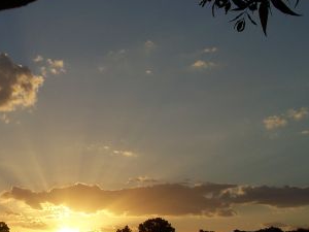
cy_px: 140
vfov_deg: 18.6
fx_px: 705
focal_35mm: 79
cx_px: 30
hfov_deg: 24.0
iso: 64
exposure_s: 1/640
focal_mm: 7.8
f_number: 5.6
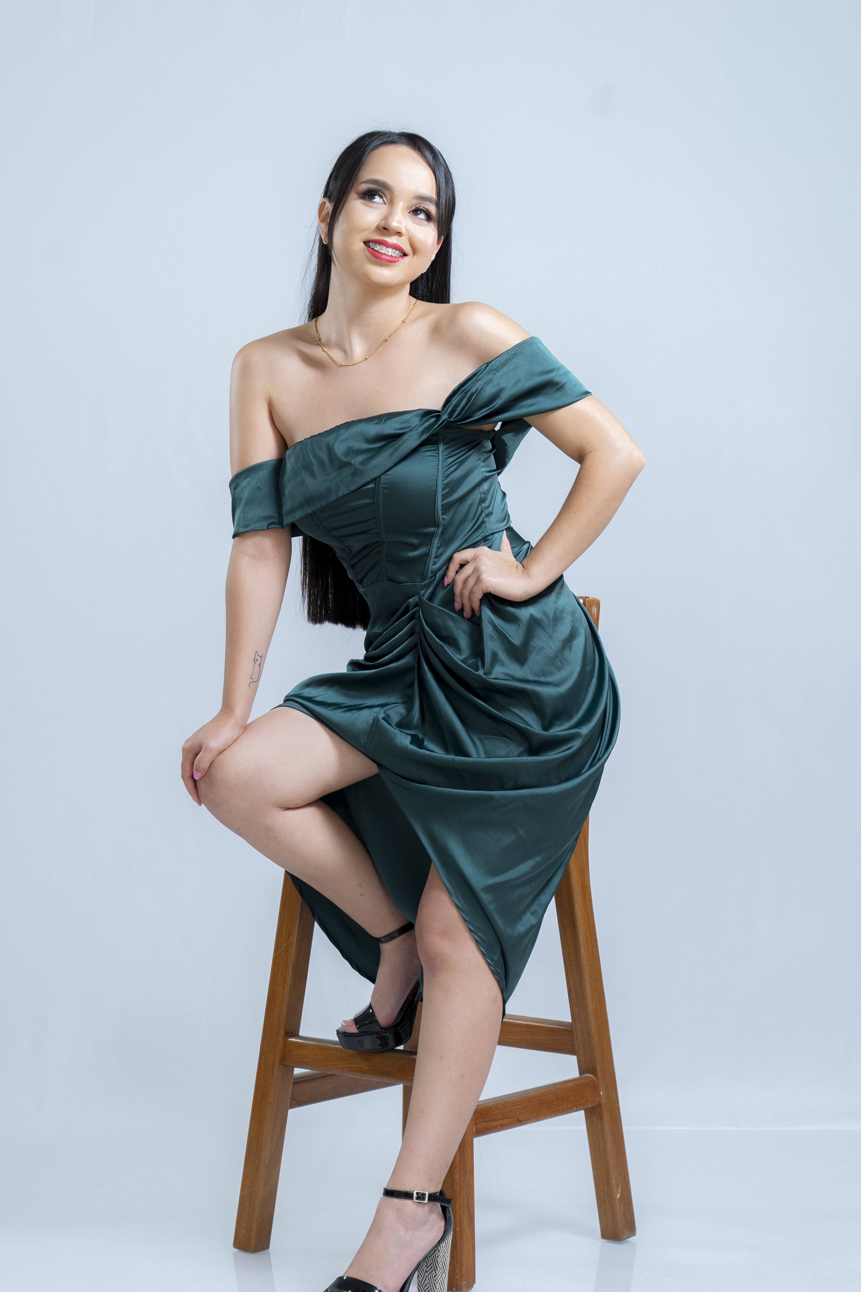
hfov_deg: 17.9
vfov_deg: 26.6
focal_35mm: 76
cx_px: 412
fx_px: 2726
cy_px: 689
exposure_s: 1/80
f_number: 5
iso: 800
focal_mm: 71
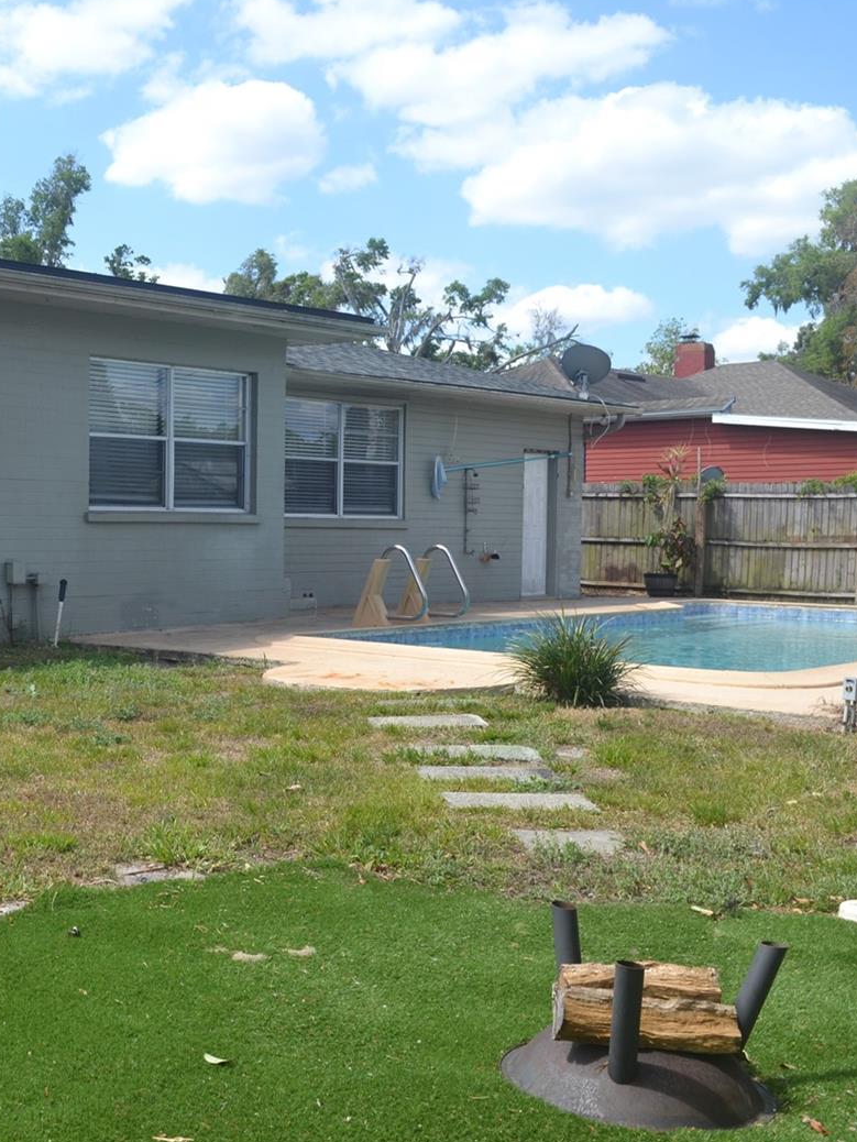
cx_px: 185
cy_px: 573
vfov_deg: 46.8
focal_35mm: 40
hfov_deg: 35.0
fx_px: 1320
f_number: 7.1
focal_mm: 18
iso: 100
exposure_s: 1/200
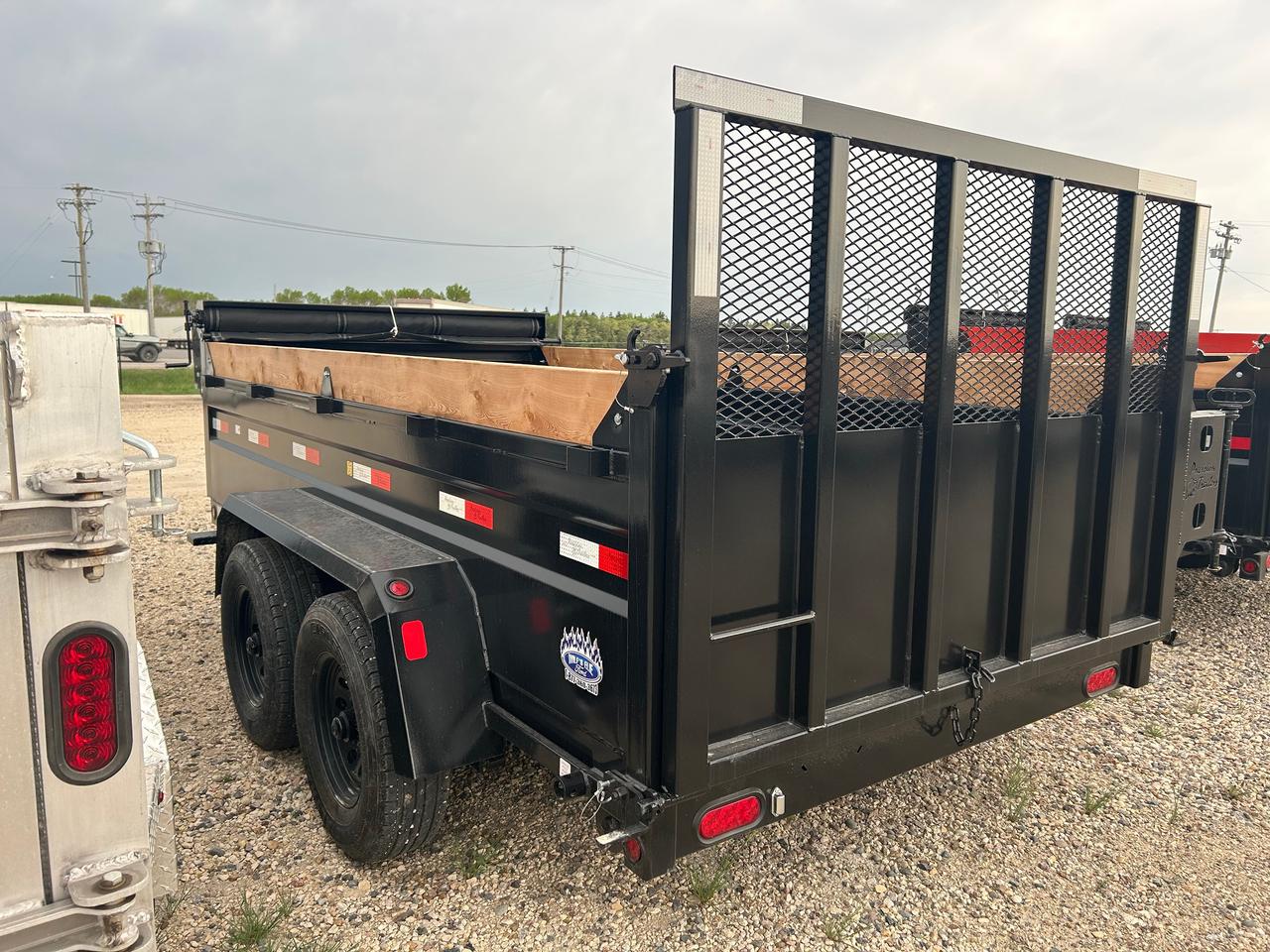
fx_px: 954
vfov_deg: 53.1
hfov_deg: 67.3
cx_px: 635
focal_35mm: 26
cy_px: 476
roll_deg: -1.1
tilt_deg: -5.7
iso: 50
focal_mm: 5.7
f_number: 1.5
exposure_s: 1/374
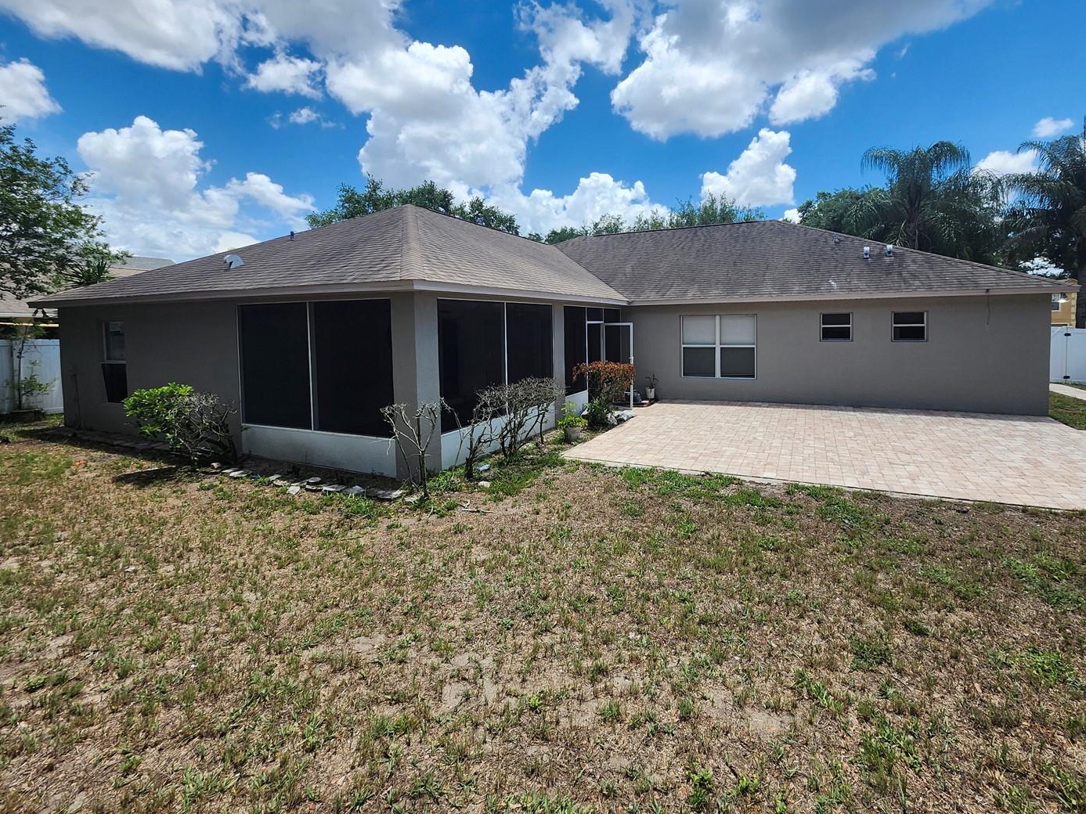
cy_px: 354
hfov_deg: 97.6
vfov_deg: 81.3
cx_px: 613
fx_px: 471
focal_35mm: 15
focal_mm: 1.74
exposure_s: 1/1723
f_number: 2.2
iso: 40
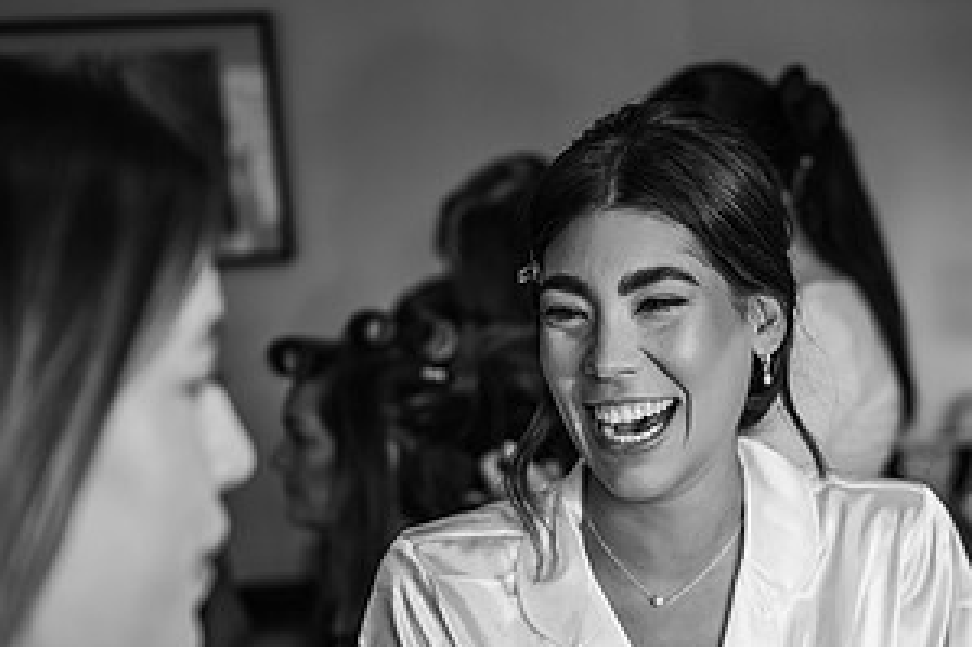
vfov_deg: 19.9
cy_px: 458
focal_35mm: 68
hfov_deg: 29.2
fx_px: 1835
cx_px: 728
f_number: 1.8
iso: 100
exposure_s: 1/320
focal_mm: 35
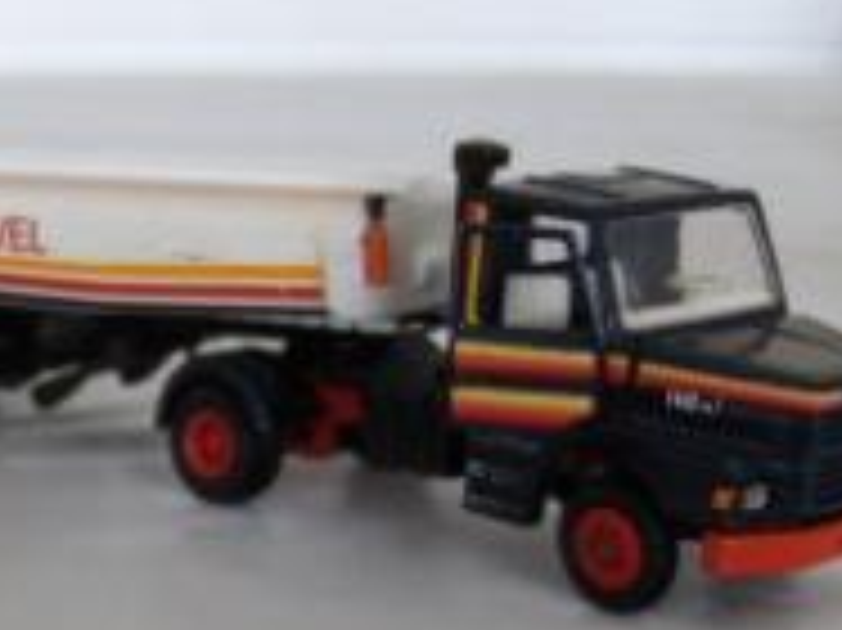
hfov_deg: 22.2
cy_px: 508
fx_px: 2042
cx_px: -45
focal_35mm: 84
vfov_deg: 17.4
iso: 200
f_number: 2.8
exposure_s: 1/53.1
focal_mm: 7.5
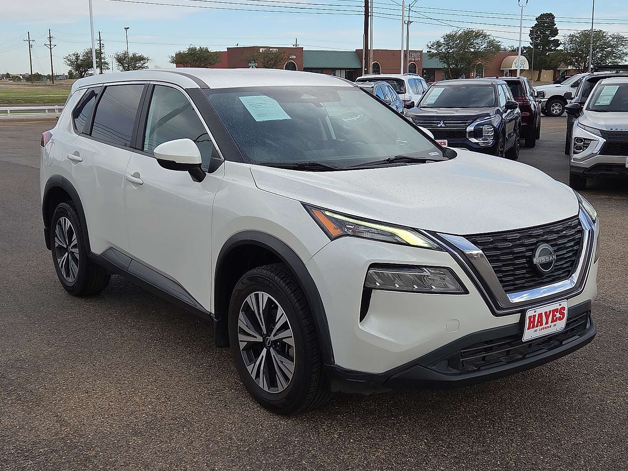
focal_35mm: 42
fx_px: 762
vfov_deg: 34.3
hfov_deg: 44.8
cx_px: 314
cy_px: 236
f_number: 1.8
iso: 76
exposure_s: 1/2500
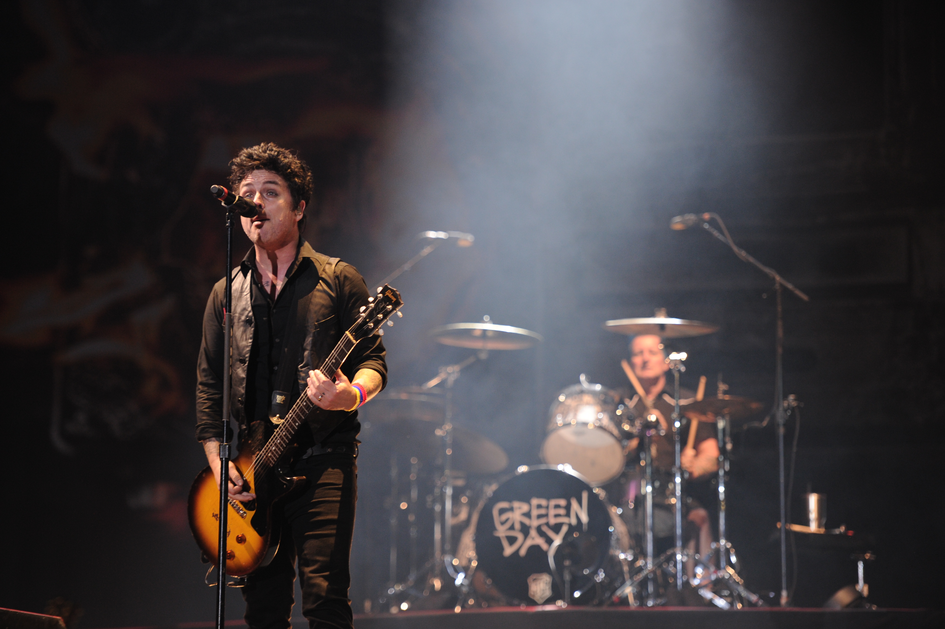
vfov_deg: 9.1
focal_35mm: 150
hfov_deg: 13.7
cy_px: 314
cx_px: 472
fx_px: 3935
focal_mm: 150
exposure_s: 1/200
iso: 1600
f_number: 2.8
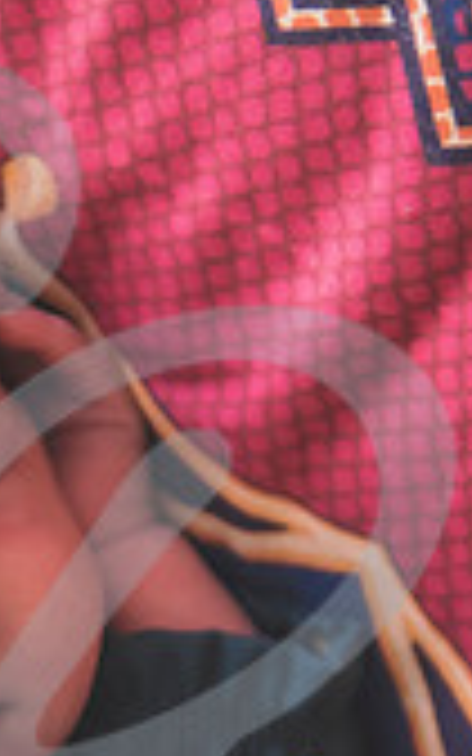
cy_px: 810
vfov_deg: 14.4
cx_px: -189
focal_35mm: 142
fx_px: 2923
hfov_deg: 9.0
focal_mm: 52
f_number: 2.8
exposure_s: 1/250
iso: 1000
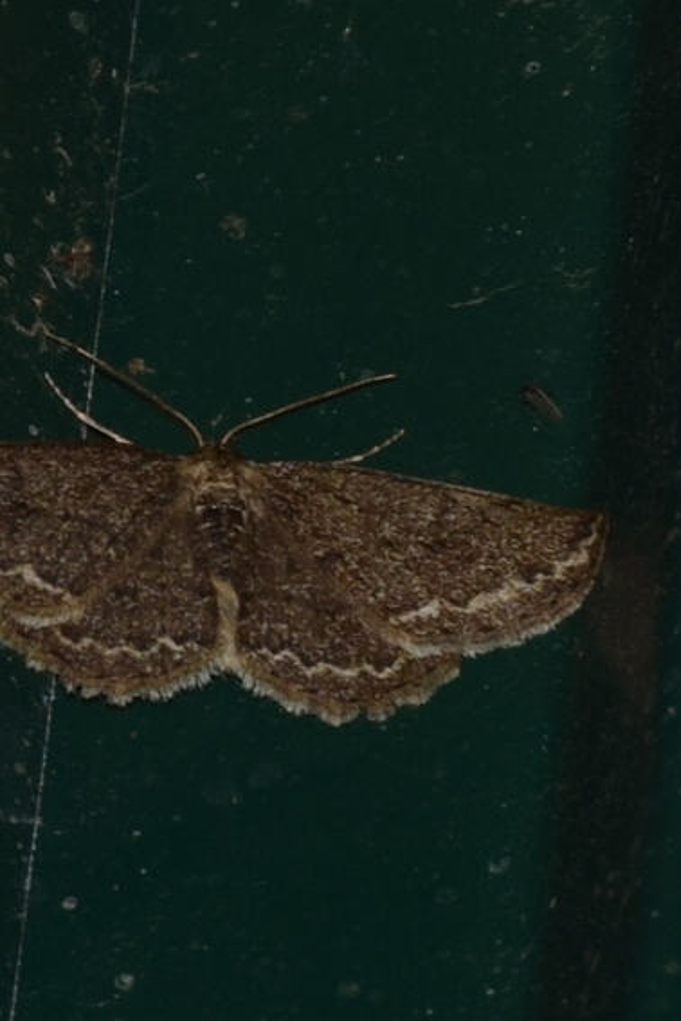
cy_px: 519
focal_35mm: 355
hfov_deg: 3.9
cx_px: 257
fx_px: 10072
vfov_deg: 5.8
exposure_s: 1/160
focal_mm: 140
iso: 100
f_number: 9
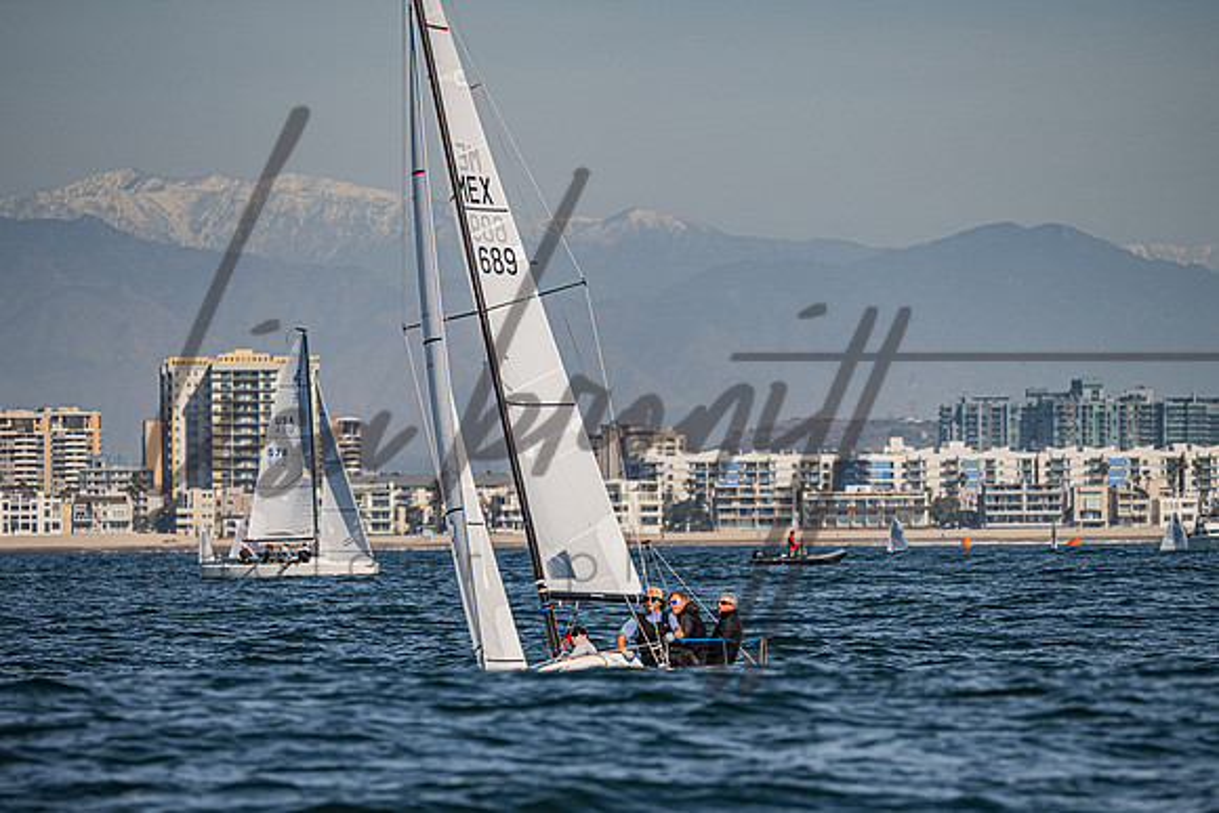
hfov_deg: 5.7
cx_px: 648
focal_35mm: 362
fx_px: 12249
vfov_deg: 3.8
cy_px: 522
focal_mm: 270
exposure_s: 1/3200
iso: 320
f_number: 5.6
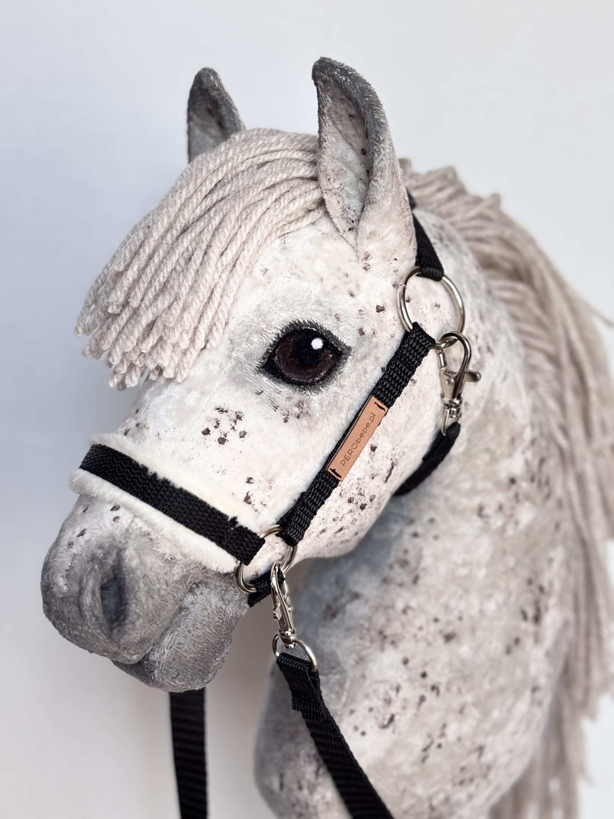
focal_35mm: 52
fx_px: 1230
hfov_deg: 28.0
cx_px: 307
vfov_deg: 36.8
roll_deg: +0.2
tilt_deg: -10.9
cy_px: 410
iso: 50
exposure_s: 1/162
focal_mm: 5.96
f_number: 1.6
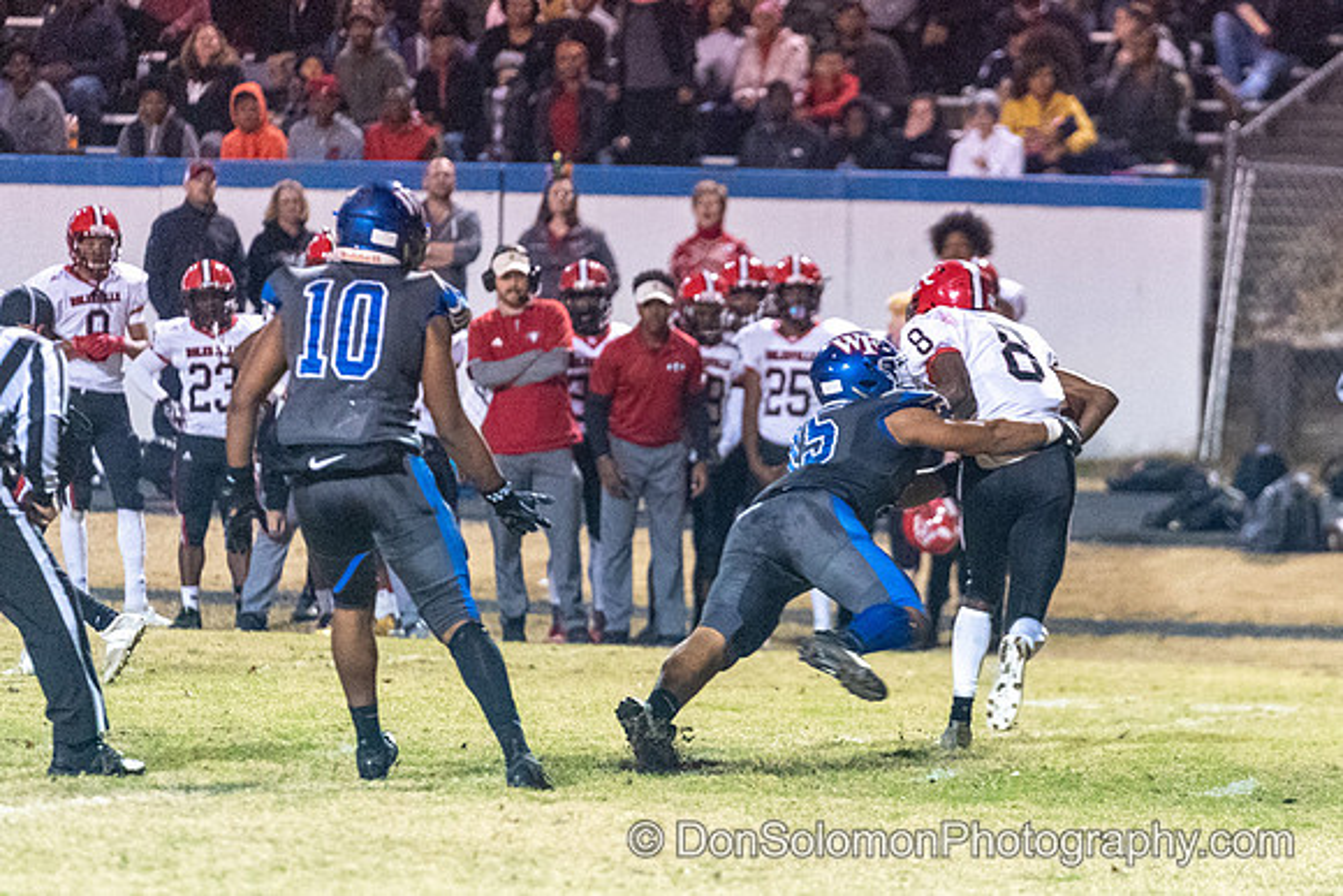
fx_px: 12081
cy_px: 312
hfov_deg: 6.4
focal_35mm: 324
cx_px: 855
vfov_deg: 4.2
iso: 8000
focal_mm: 200
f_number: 2.8
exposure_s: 1/640
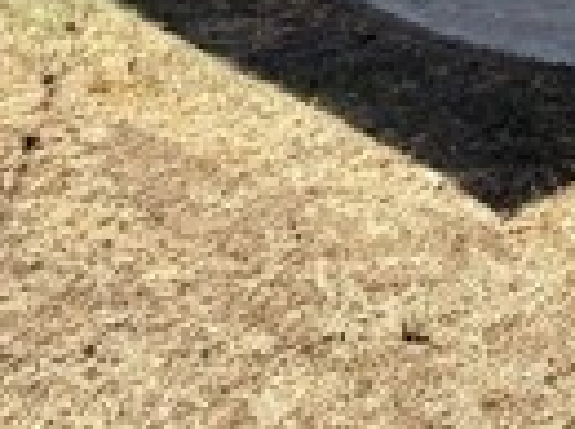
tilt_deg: +0.0
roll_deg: -0.4
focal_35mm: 69
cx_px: 849
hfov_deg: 23.1
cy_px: -402
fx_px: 1144
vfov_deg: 16.6
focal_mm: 2.22
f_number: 2.2
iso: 64
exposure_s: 1/789
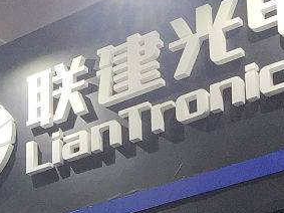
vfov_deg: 11.2
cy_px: 378
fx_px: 1009
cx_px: -91
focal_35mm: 123
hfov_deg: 15.2
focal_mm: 4.15
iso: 40
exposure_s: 1/100
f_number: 2.2
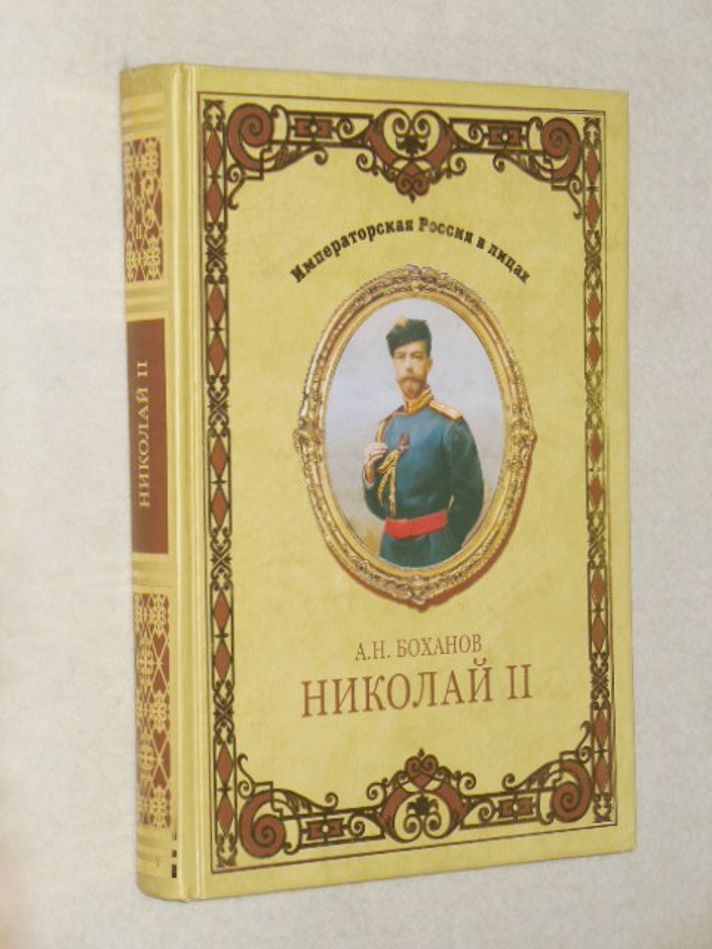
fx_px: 2688
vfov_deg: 20.0
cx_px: 356
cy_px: 474
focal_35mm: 98
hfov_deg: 15.1
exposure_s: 1/60
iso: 200
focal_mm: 17.5
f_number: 4.7
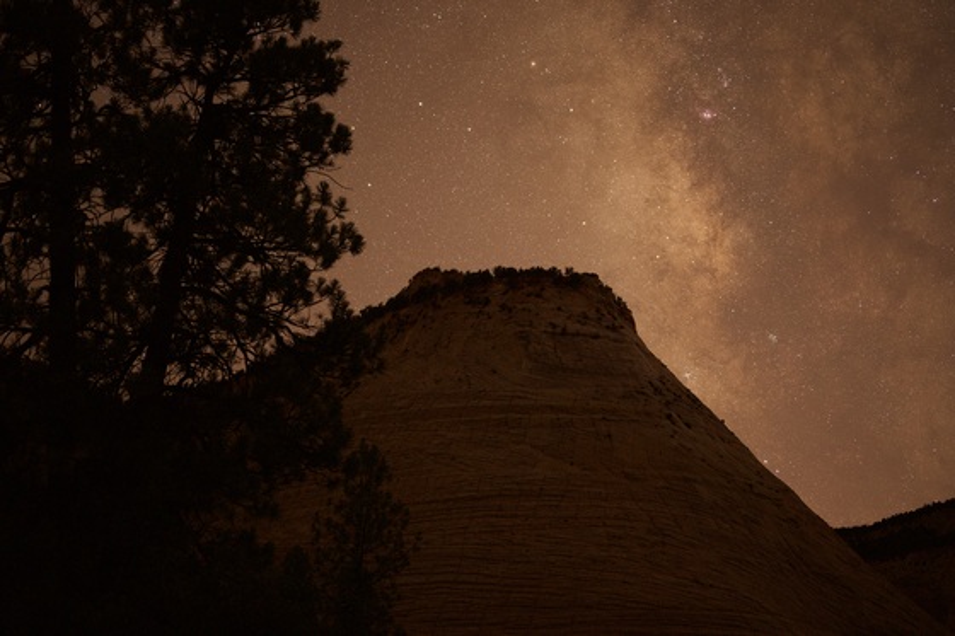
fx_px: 1326
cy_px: 318
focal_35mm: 50
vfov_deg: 27.0
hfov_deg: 39.6
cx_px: 478
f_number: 2
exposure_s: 10
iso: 4000
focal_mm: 50
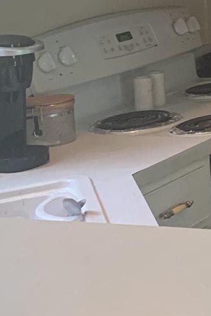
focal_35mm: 114
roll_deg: +3.2
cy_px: -52
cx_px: 561
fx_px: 1002
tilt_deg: -3.7
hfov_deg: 10.0
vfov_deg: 17.2
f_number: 1.8
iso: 200
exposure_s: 1/60
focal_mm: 4.25
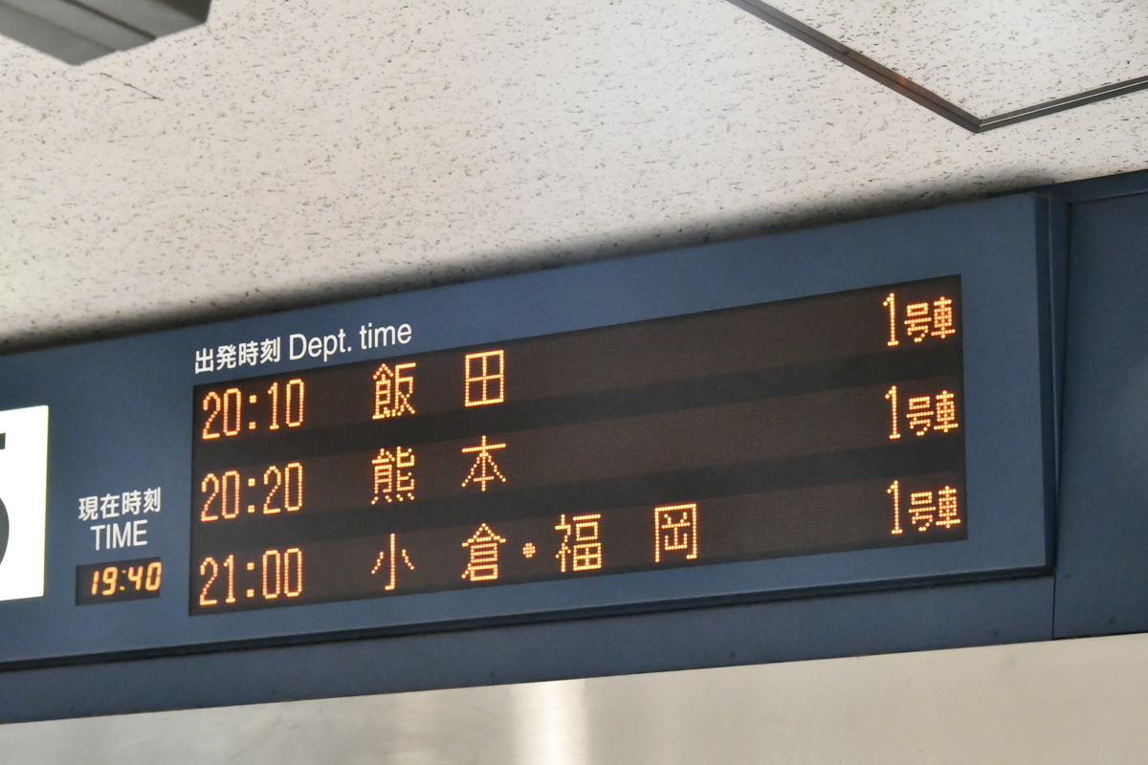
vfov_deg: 13.0
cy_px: 382
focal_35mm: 105
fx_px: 3348
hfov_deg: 19.5
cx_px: 574
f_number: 11
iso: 20000
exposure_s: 1/100
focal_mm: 70
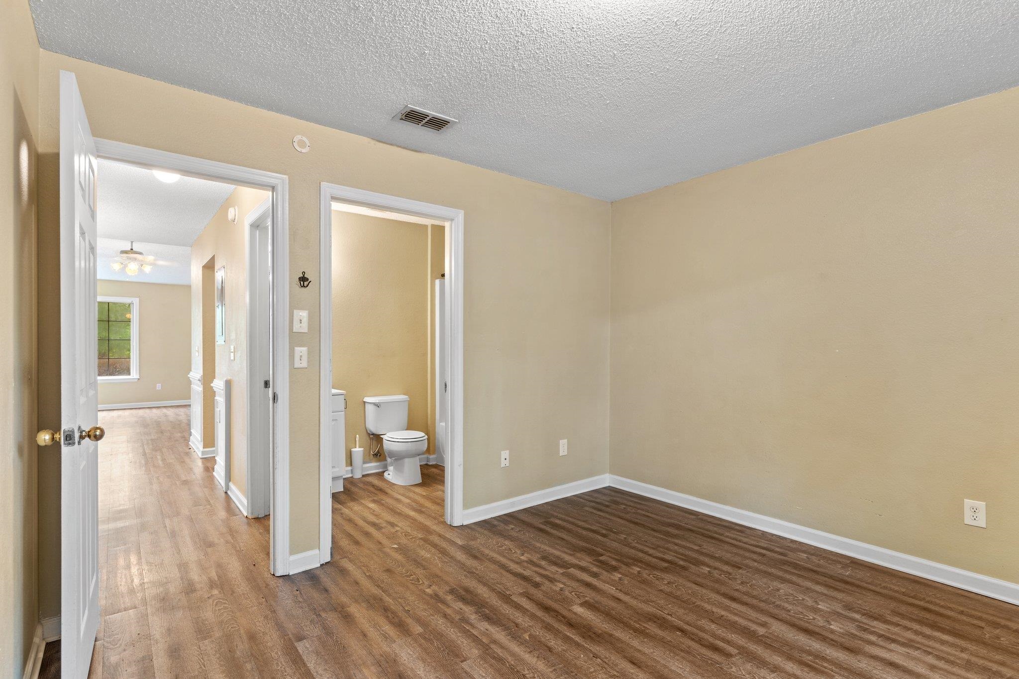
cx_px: 510
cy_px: 340
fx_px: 481
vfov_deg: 70.4
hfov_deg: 93.3
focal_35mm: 17
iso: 100
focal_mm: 17
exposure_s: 8
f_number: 9
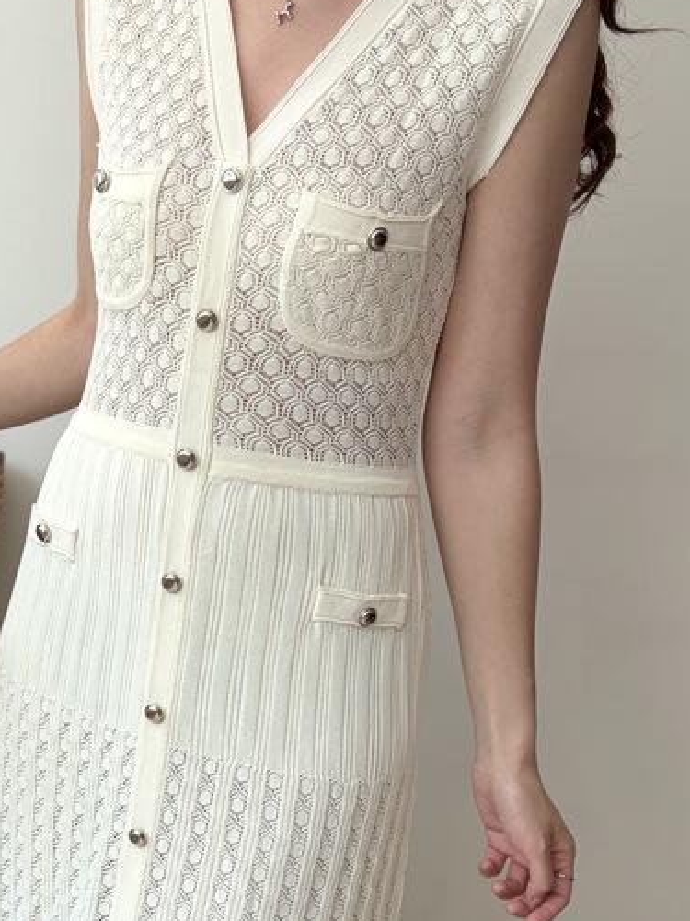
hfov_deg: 27.4
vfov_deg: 36.0
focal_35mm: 52
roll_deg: -2.6
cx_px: 121
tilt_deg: -14.1
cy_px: 687
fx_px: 1382
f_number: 1.6
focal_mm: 5.96
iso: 40
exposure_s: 1/122
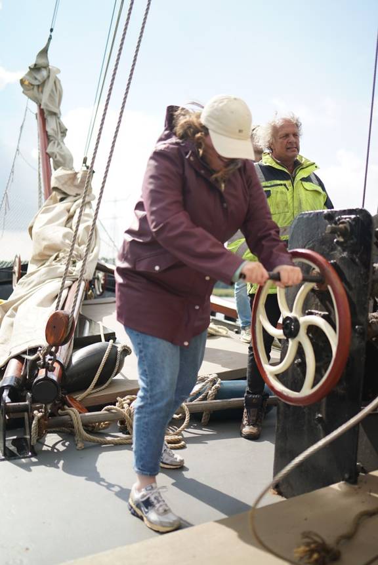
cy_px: 282
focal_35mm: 35
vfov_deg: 54.4
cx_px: 189
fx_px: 550
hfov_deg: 37.9
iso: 100
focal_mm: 35
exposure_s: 1/2000
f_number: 1.8
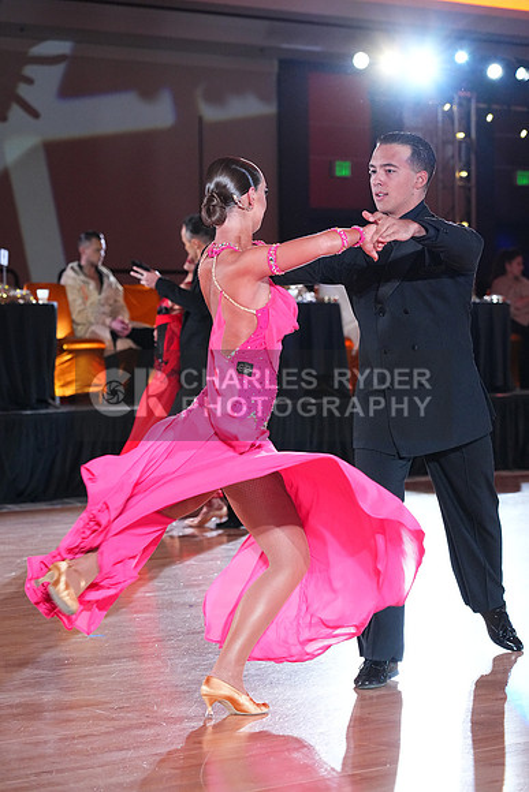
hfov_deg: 13.0
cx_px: 264
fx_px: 2313
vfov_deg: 19.5
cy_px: 396
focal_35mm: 105
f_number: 4.5
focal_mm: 105
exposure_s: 1/400
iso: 5000
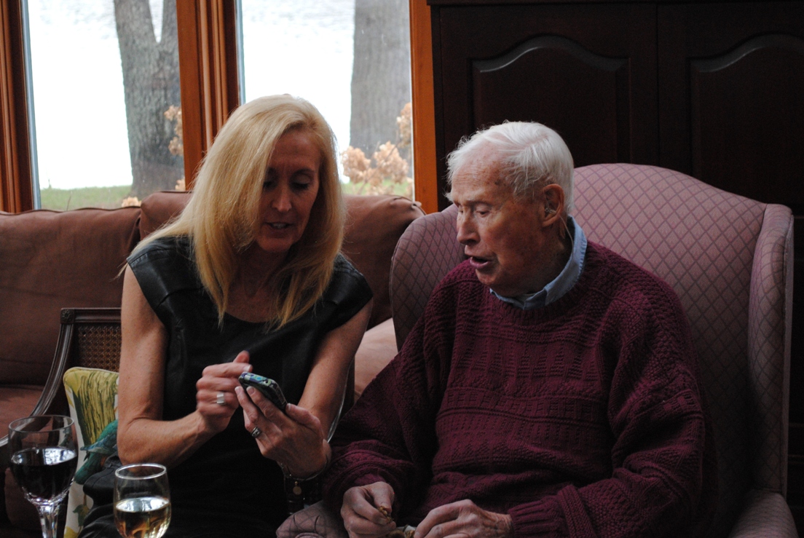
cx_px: 402
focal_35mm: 78
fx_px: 1744
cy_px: 269
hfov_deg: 26.0
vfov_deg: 17.5
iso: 800
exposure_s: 1/40
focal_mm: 52
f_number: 5.6
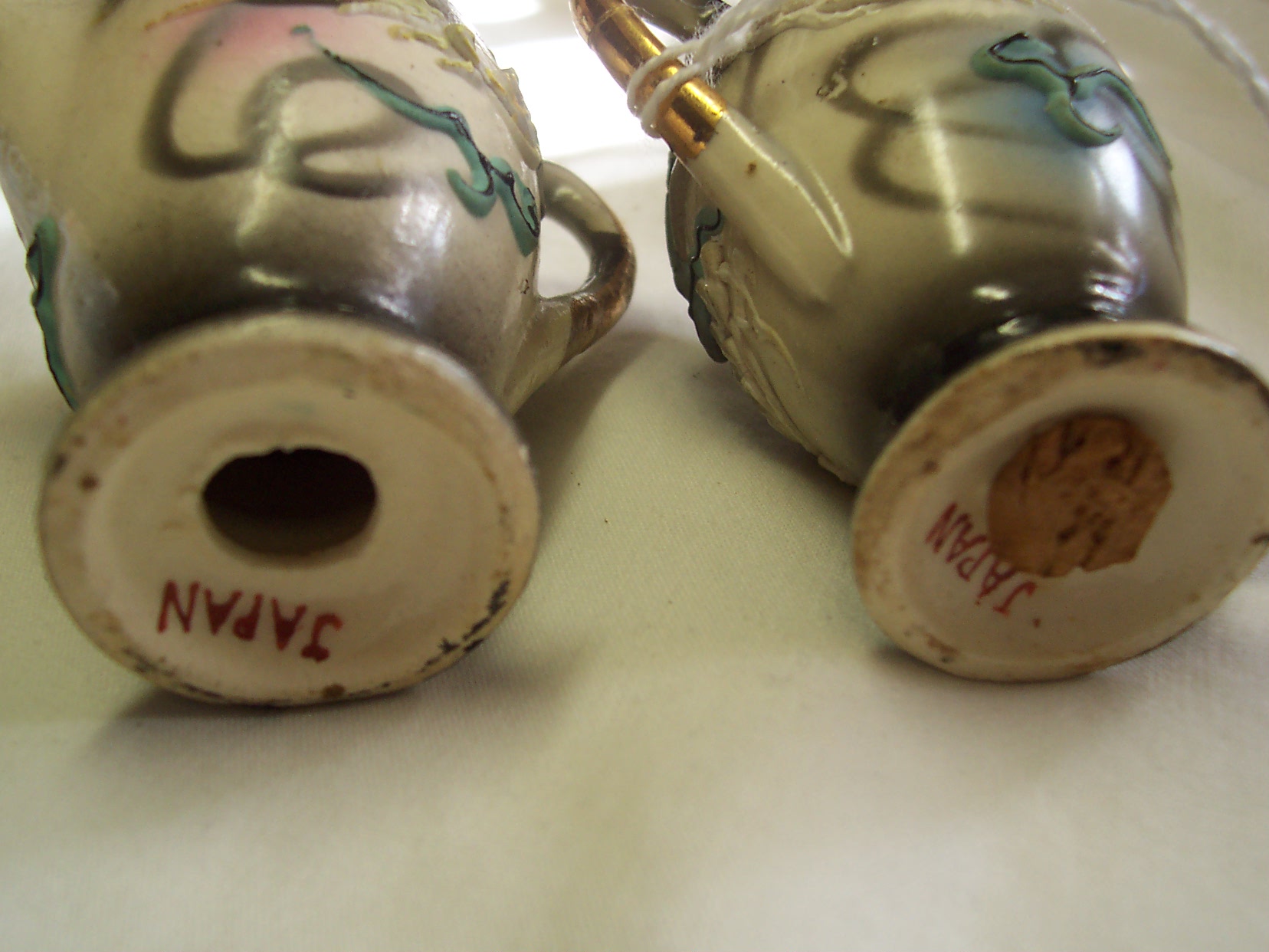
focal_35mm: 37
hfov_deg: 50.1
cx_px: 634
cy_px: 476
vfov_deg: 38.7
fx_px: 1356
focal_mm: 5.6
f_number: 2.8
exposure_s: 1/90
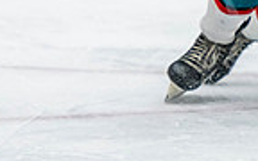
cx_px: 463
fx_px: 5681
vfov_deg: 1.6
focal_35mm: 808
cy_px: -111
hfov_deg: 2.6
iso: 2200
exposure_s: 1/640
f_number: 2.8
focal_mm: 145
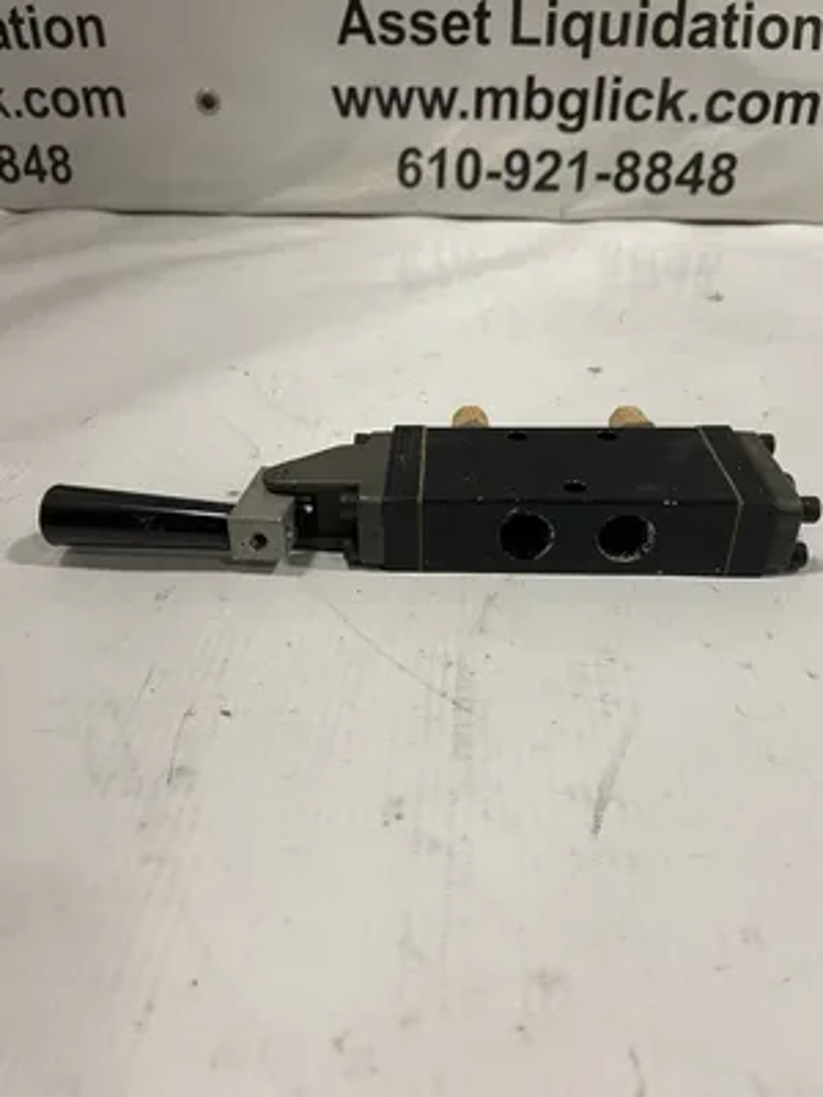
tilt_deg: -32.7
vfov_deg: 67.3
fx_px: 824
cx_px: 412
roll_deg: +0.0
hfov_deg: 53.1
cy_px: 548
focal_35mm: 26
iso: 160
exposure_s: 1/60
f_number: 1.6
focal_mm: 4.2
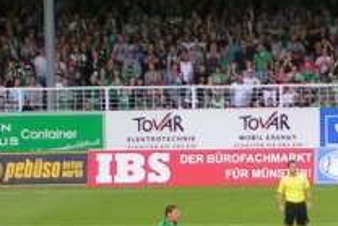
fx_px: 3082
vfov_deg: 4.2
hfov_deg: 6.2
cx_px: 502
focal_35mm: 328
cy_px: 262
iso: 100
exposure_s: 1/100
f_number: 3.2
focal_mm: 12.6
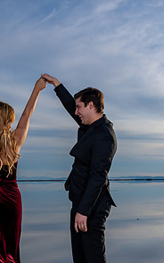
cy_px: 209
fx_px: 544
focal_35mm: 76
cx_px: -35
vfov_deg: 26.7
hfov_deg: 16.4
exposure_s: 1/200
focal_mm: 28
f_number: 18
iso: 200
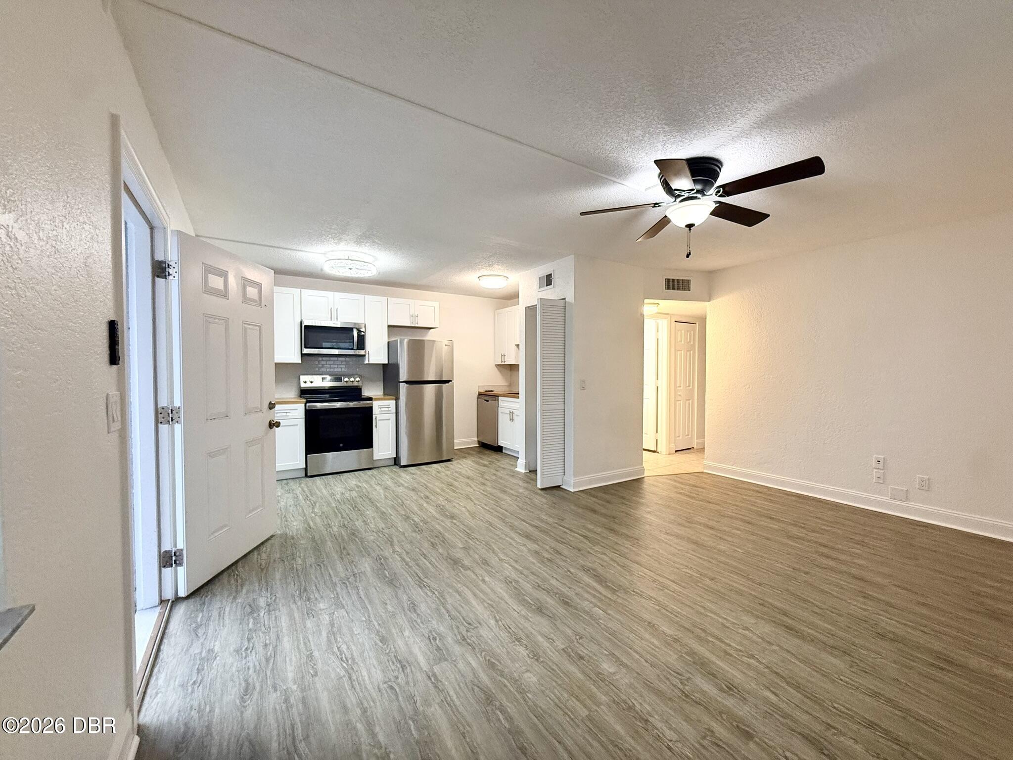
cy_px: 380
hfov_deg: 102.1
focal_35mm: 14
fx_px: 410
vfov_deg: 85.7
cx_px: 506
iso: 250
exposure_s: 1/120
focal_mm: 2.22
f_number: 2.2
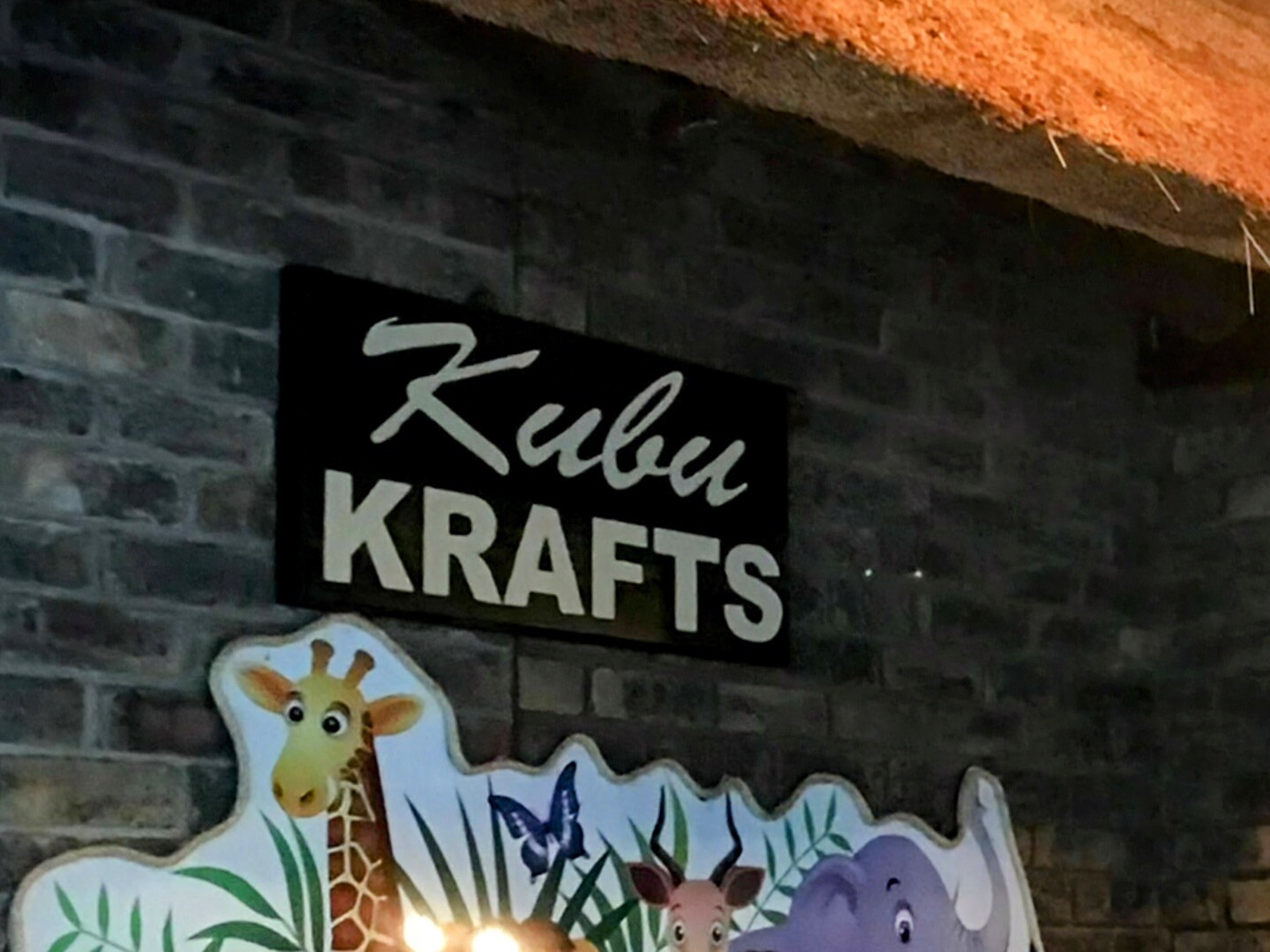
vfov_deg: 17.8
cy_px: 816
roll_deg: +0.7
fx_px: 3008
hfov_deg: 21.5
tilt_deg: +5.0
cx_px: 1651
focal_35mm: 82
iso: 400
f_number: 2.2
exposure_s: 1/17
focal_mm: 4.15
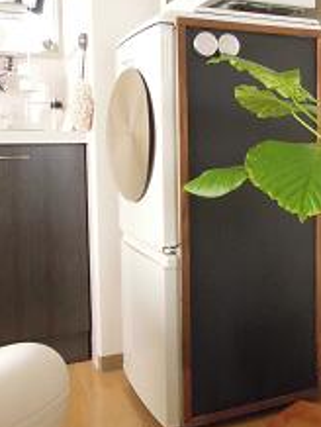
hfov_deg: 32.0
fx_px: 543
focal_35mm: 44
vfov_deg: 42.7
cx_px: 258
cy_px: 176
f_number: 6.3
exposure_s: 1/6
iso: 1600
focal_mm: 4.3
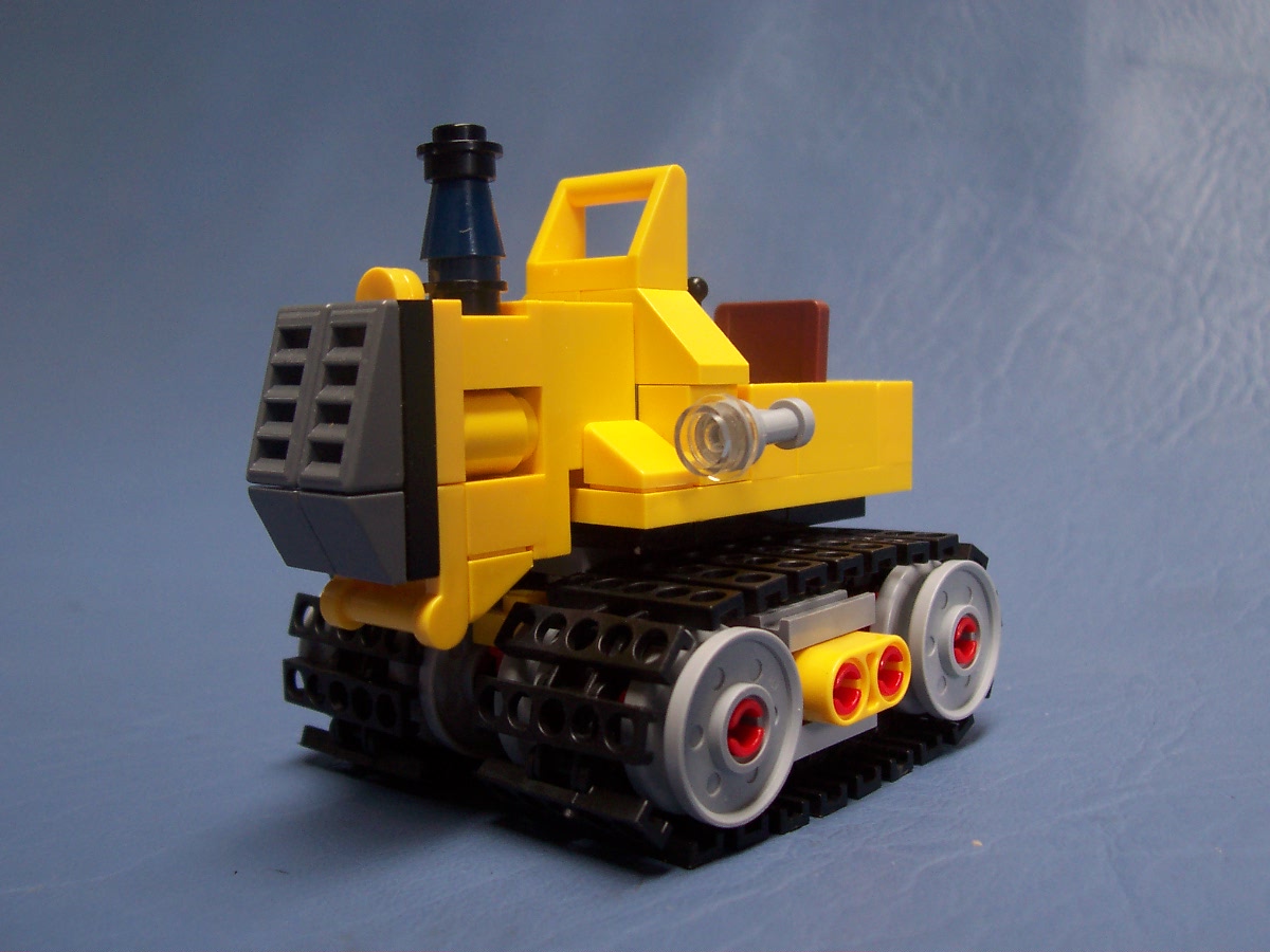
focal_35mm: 37
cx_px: 635
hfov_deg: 50.1
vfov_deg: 38.7
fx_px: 1357
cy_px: 476
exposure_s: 1/90
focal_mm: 5.6
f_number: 2.8
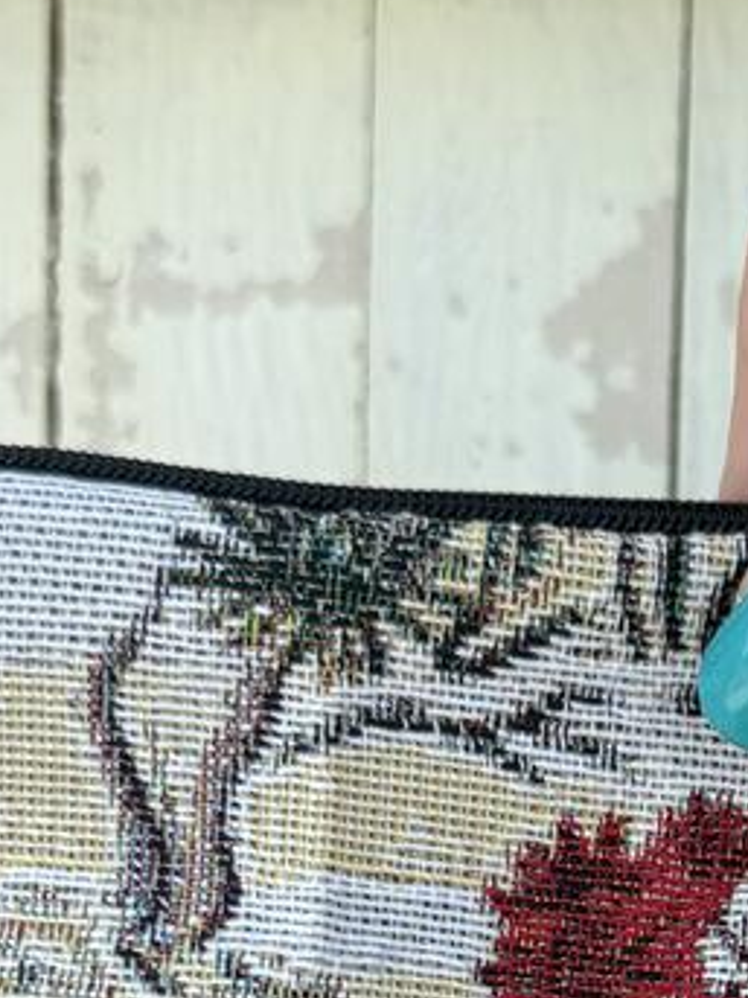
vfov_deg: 17.6
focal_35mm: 105
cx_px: 726
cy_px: 1298
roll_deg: -1.2
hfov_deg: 13.9
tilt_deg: -14.5
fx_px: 3027
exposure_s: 1/649
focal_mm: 6.76
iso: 80
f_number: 1.78
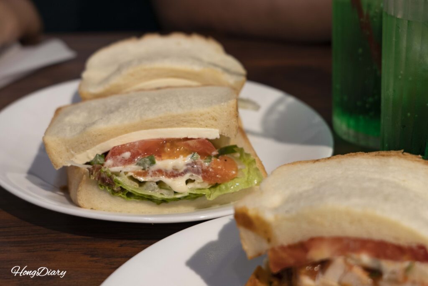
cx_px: 214
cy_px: 143
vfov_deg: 29.3
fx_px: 547
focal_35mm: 46
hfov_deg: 42.7
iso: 640
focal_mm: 46
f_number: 5.6
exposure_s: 1/60
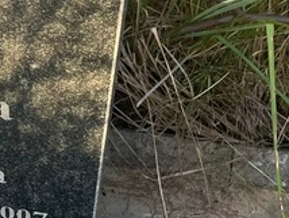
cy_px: 150
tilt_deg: -57.7
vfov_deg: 15.2
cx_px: -93
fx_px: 811
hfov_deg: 18.7
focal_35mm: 97
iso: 50
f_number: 1.5
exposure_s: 1/924
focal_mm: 5.7
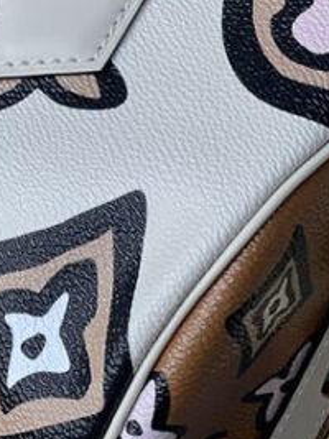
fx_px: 2841
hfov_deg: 6.6
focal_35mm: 224
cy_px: -193
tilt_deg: -19.9
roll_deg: -26.2
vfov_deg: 8.7
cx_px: -2
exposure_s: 1/121
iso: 40
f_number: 2.2
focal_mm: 7.5
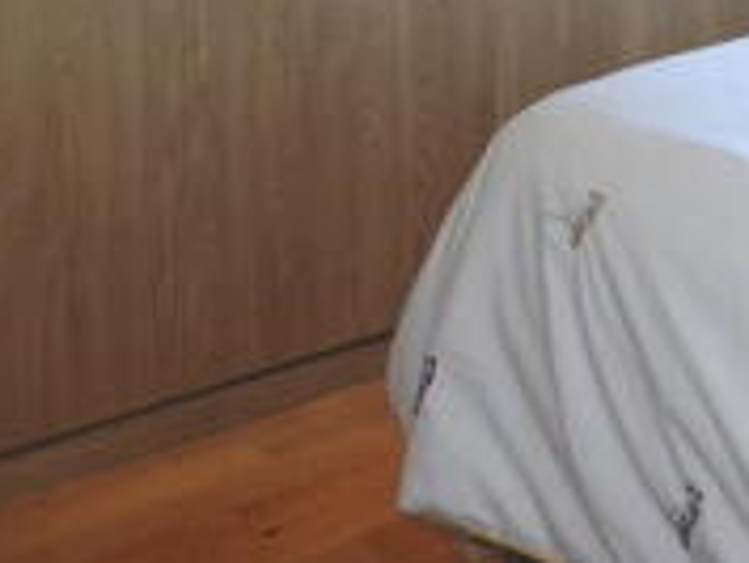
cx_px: 400
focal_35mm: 79
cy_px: -349
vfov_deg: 16.5
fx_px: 1711
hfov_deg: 24.7
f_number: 3.3
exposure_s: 1/40
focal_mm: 4.3
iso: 100
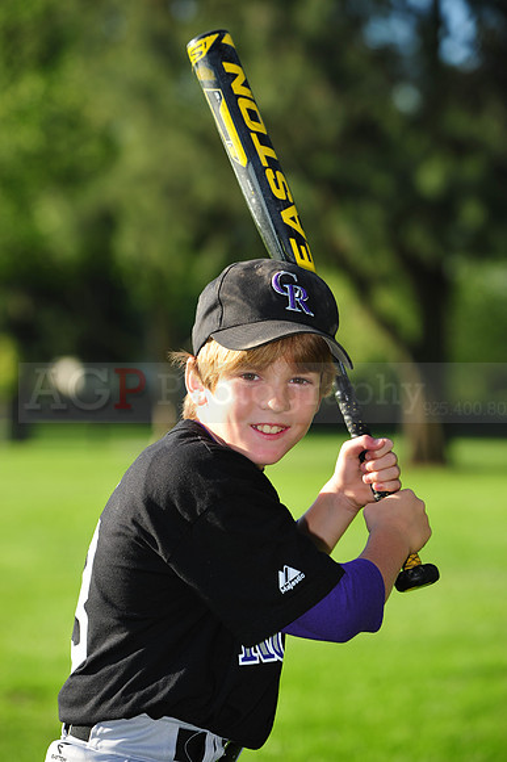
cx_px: 254
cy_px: 381
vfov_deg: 15.2
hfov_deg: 10.1
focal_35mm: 135
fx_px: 2855
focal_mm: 135
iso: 200
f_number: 5
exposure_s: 1/500
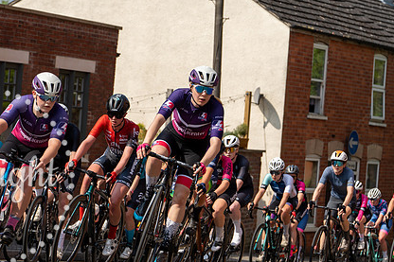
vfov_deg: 8.6
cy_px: 128
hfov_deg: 12.9
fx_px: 1739
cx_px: 133
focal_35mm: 159
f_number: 5
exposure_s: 1/1250
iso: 200
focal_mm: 114
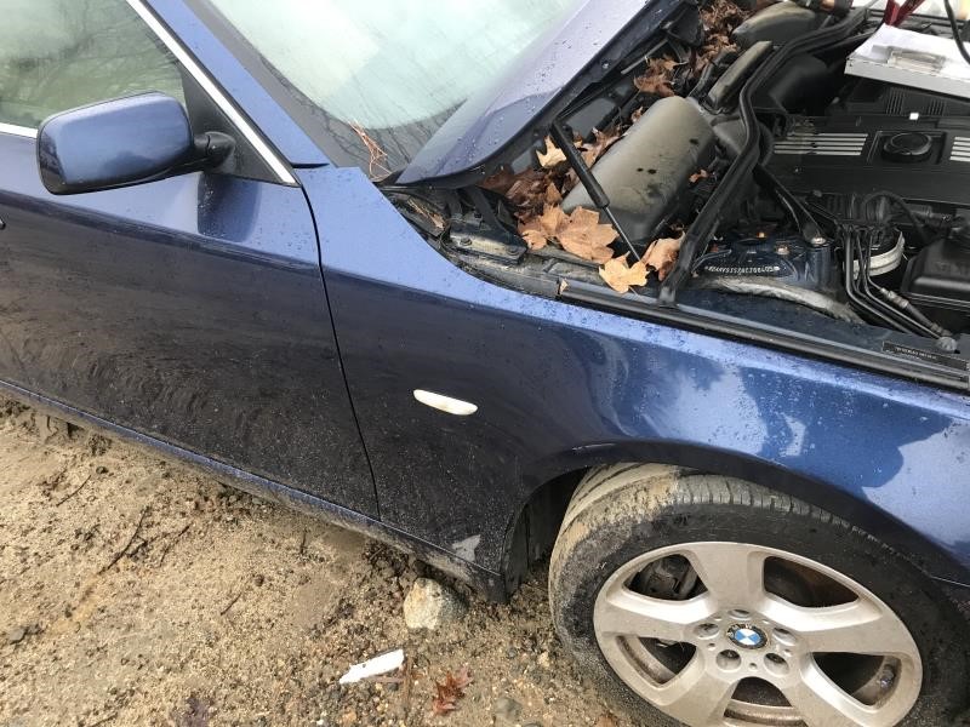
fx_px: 785
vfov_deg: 49.7
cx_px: 485
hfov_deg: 63.4
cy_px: 364
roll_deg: +7.5
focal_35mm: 28
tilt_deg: -36.5
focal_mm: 3.99
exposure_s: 1/29
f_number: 1.8
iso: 25
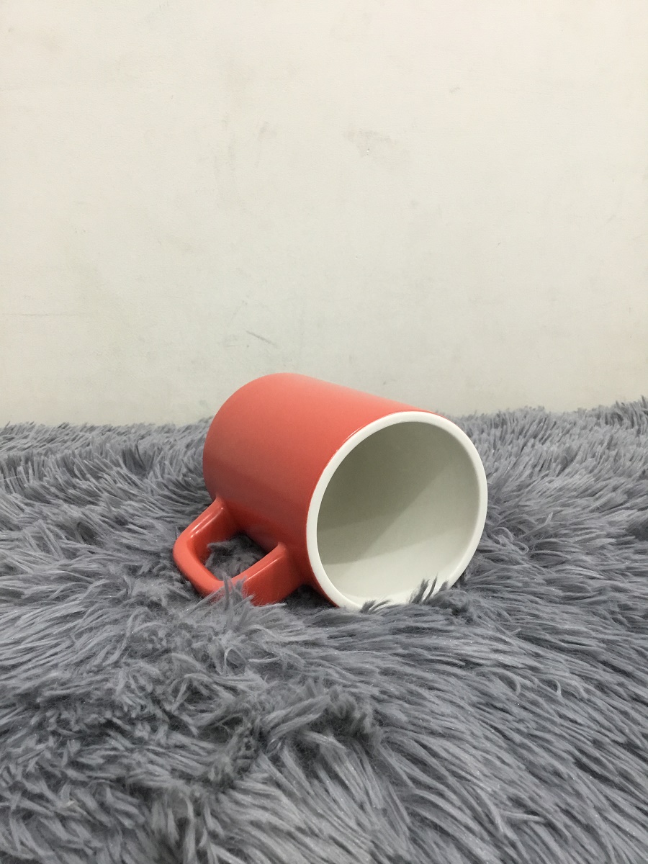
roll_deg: +1.3
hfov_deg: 45.4
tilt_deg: -15.6
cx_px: 324
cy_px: 432
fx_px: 774
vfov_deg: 58.4
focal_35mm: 31
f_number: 2.4
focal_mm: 3.3
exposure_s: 1/33
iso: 125
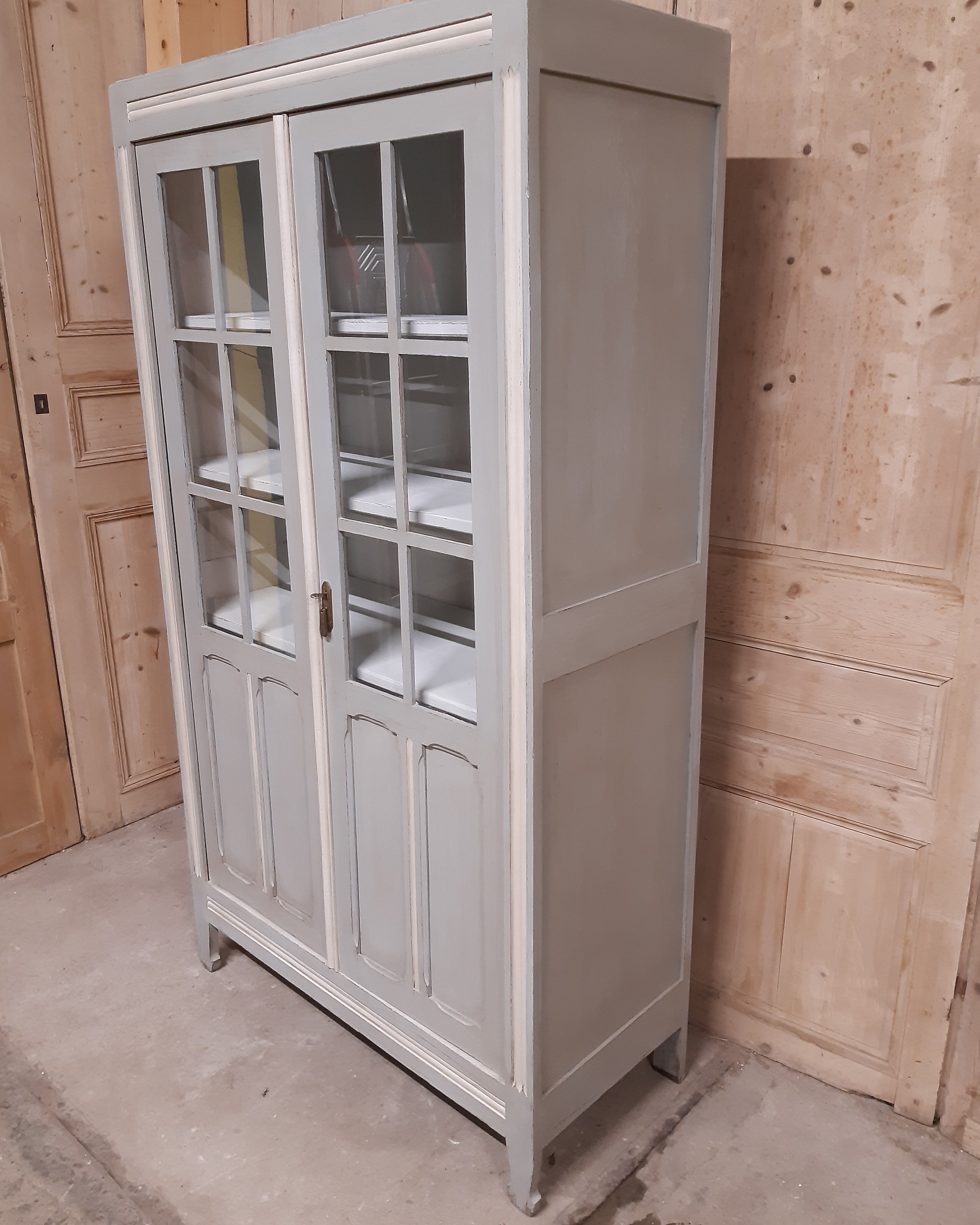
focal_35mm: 28
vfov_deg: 62.2
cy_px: 572
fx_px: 1015
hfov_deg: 51.5
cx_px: 501
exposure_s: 1/25
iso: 200
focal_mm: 3.92
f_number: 1.7
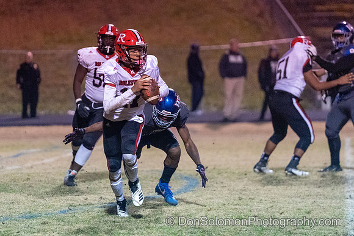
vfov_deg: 5.5
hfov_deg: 8.2
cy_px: 89
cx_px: 133
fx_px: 2458
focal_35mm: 250
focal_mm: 200
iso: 10000
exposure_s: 1/800
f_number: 2.8
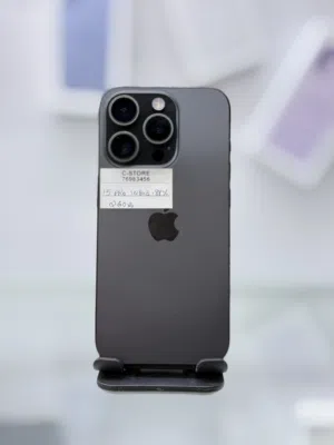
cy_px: 222
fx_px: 618
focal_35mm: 48
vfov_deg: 39.7
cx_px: 167
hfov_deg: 30.3
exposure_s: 1/100
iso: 80
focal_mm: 6.76
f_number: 1.78
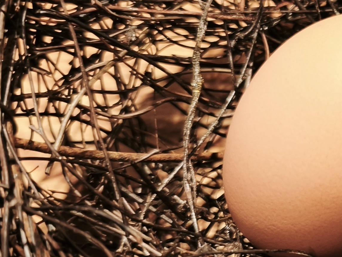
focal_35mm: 82
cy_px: 159
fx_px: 810
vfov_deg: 18.0
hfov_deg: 21.7
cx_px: 434
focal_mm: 6.45
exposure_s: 1/50
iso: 320
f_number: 1.62
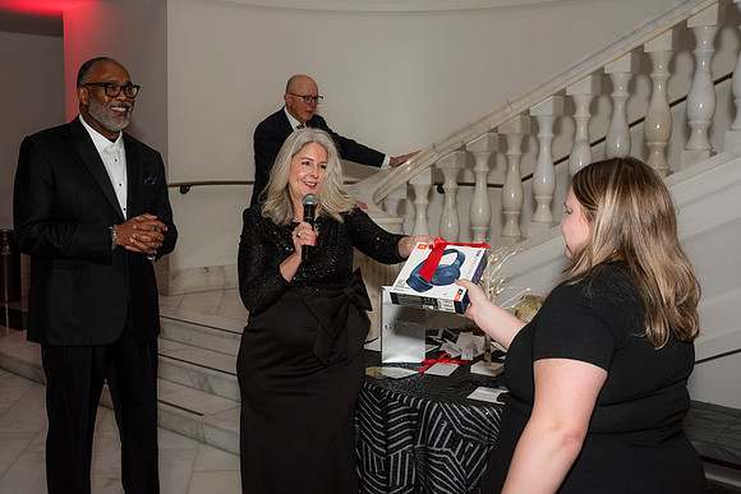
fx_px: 827
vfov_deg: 33.3
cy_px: 230
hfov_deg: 48.2
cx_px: 332
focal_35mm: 40
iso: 800
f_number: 5
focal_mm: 36
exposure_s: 1/125
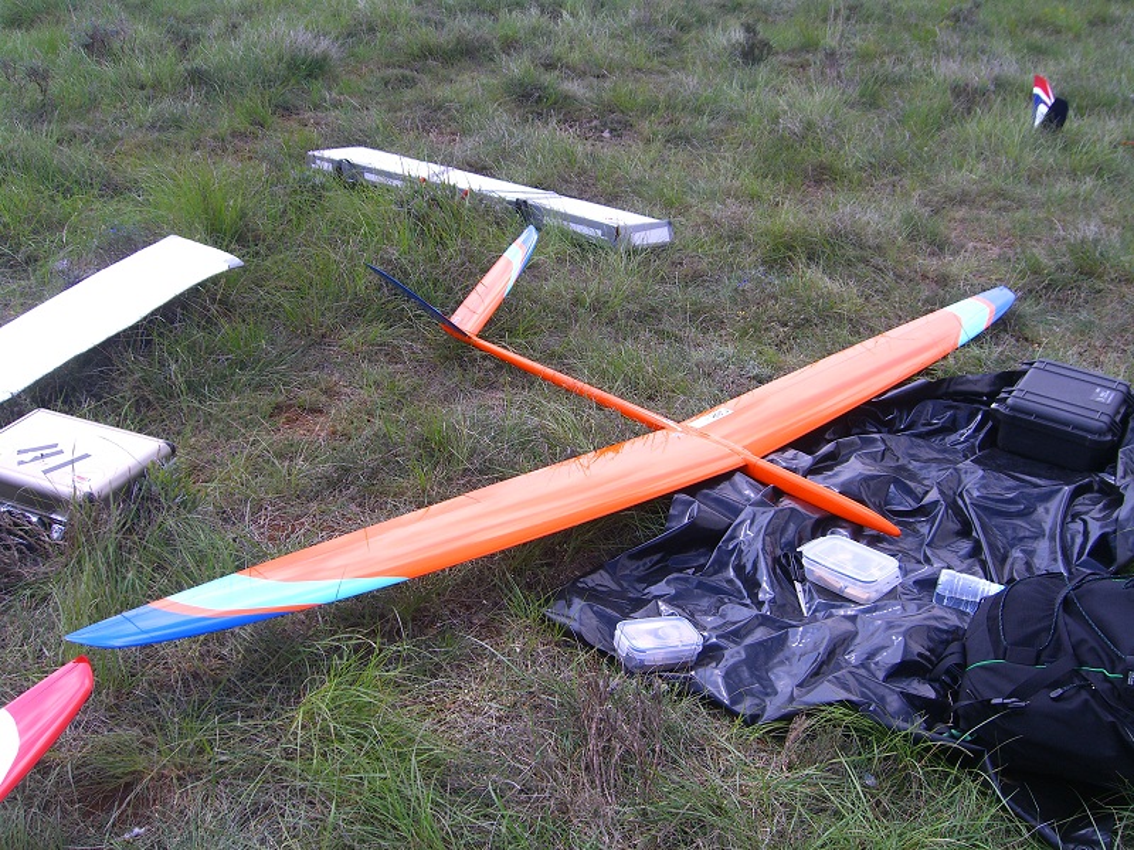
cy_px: 425
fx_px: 1245
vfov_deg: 37.7
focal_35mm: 38
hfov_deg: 49.0
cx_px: 567
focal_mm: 7.9
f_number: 4
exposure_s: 1/320
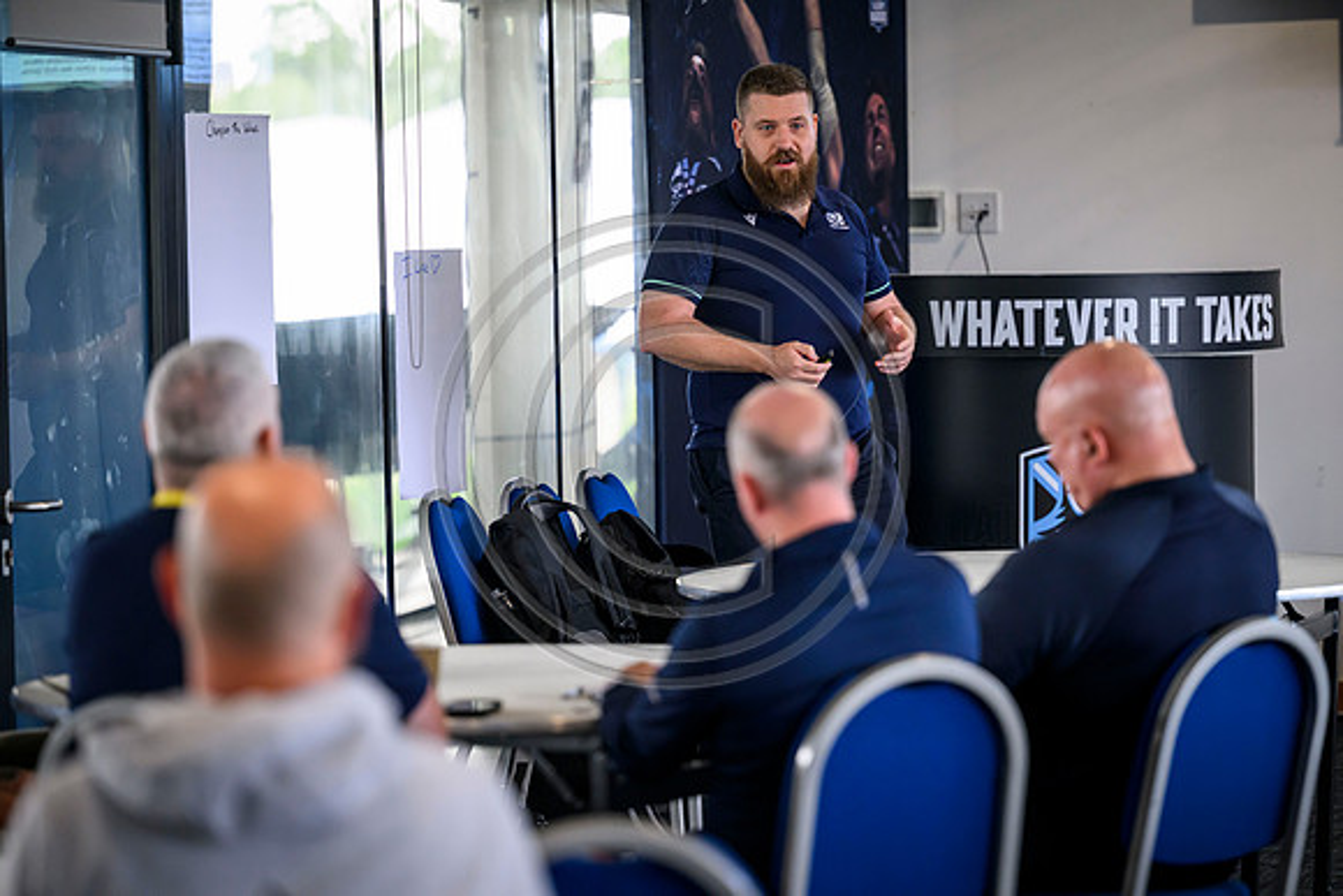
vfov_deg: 9.5
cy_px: 448
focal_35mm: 145
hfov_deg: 14.2
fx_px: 5410
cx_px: 672
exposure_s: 1/500
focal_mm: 145
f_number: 2.8
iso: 2500
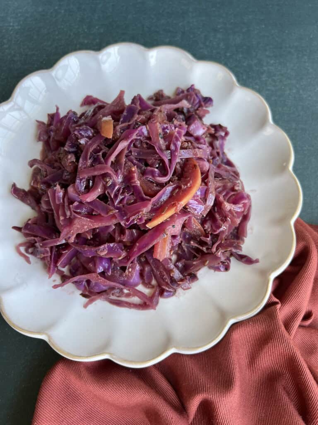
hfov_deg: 53.1
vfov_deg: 67.3
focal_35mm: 26
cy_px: 212
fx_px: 318
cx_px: 159
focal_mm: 5.7
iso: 125
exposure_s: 1/121
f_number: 1.5
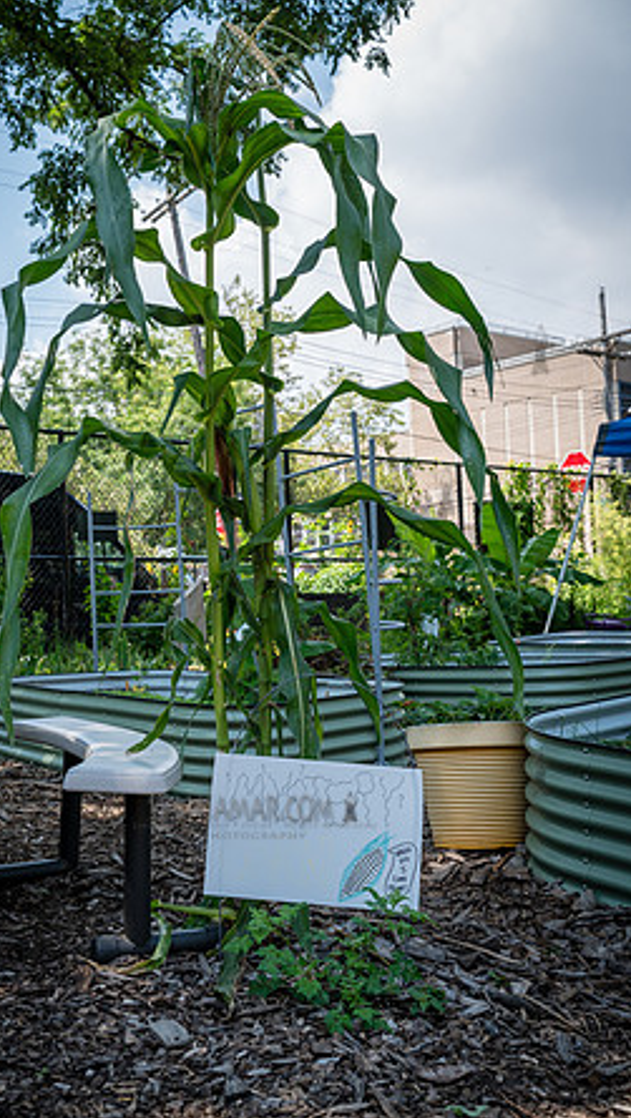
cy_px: 560
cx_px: 258
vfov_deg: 54.0
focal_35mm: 37
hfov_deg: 32.0
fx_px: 1098
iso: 200
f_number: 5
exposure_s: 1/640
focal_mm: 35
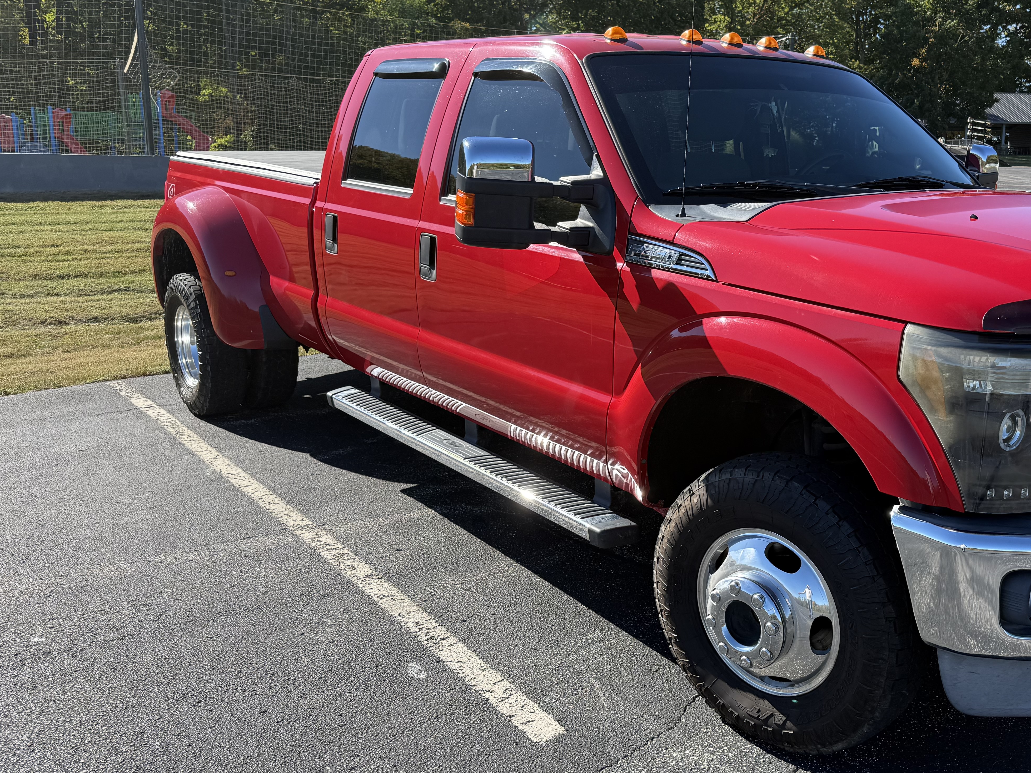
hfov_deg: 51.8
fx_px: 1042
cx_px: 670
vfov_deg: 40.7
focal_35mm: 35
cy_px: 370
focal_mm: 6.76
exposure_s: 1/1618
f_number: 1.78
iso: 80
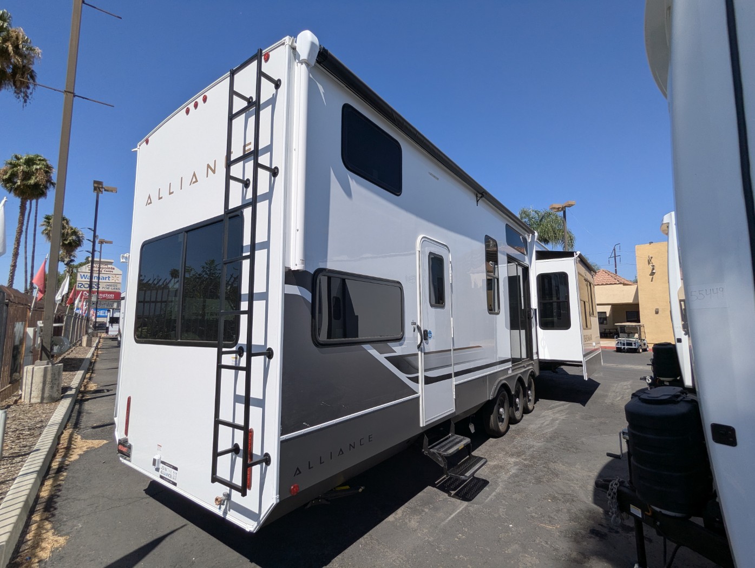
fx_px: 349
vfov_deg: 78.2
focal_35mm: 16
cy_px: 284
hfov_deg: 94.4
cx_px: 378
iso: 46
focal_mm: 2.35
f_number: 2.2
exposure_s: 1/2020
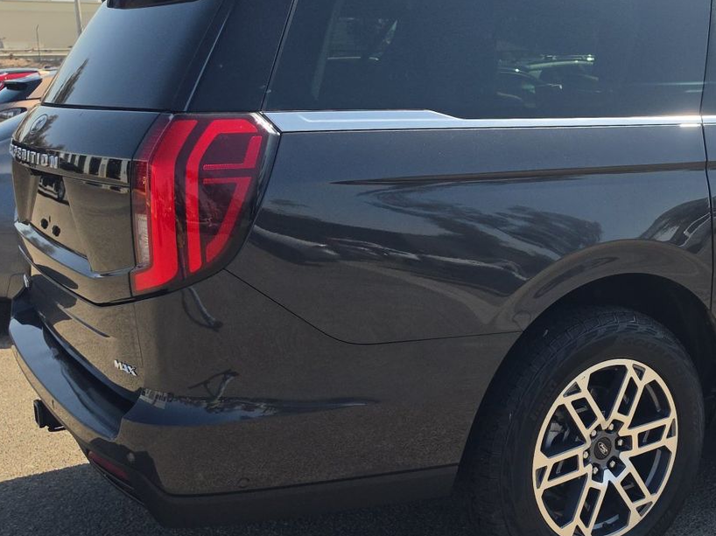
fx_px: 931
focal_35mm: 45
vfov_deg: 32.2
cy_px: 269
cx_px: 578
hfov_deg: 40.3
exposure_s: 1/5605
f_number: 1.4
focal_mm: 6.5
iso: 64
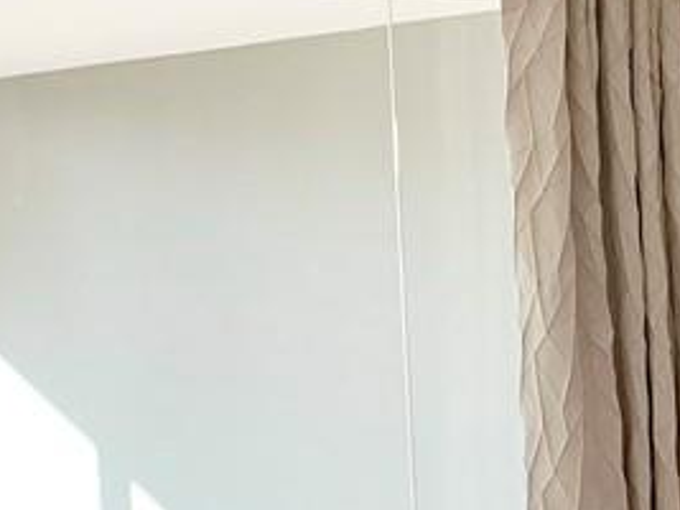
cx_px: 950
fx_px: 3063
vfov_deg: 9.0
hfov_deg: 12.2
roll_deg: +0.6
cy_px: 966
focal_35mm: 156
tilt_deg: -11.2
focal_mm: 4.25
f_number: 1.8
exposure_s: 1/120
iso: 50
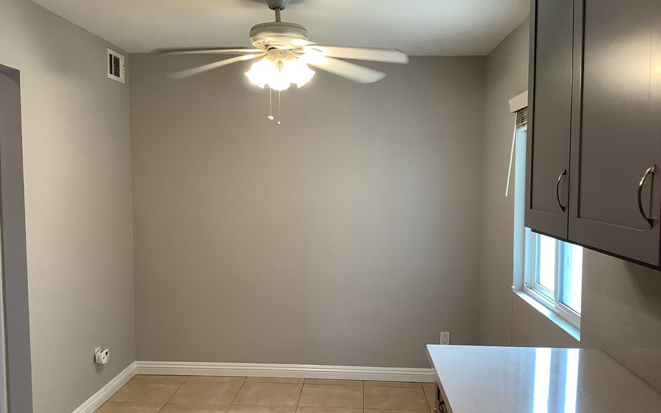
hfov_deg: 58.2
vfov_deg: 38.3
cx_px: 330
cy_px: 228
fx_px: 594
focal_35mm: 33
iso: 50
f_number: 2.4
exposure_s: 1/60
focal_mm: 3.3
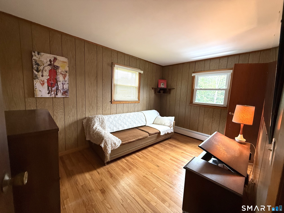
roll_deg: -2.5
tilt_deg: -6.2
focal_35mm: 14
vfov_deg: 85.7
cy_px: 106
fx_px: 115
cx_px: 142
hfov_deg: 102.1
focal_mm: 2.22
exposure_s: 1/60
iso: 250
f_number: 2.2
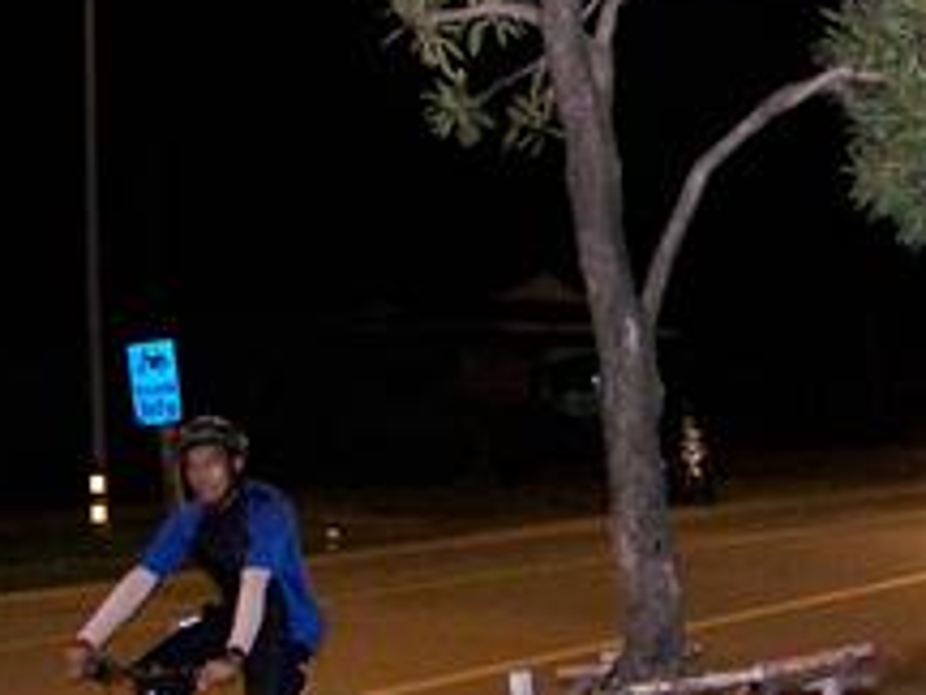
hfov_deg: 19.6
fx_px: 2622
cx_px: 866
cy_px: 553
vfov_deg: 15.0
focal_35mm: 98
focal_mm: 5.85
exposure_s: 1/30
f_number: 2.8
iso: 200
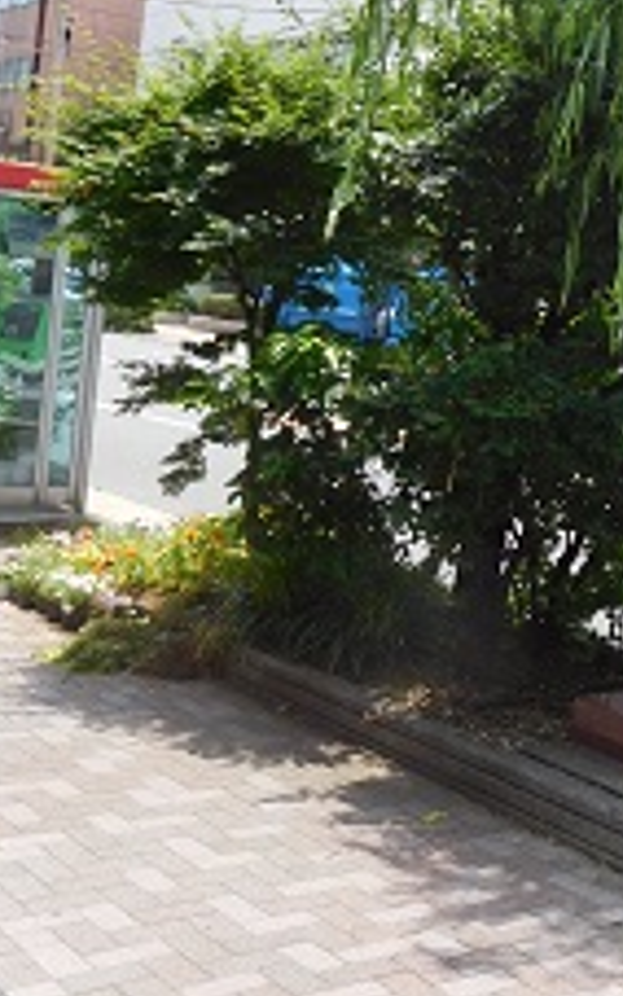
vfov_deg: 35.6
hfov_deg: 21.3
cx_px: 777
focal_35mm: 56
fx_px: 1520
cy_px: 276
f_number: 3.4
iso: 125
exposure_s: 1/500
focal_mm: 4.5
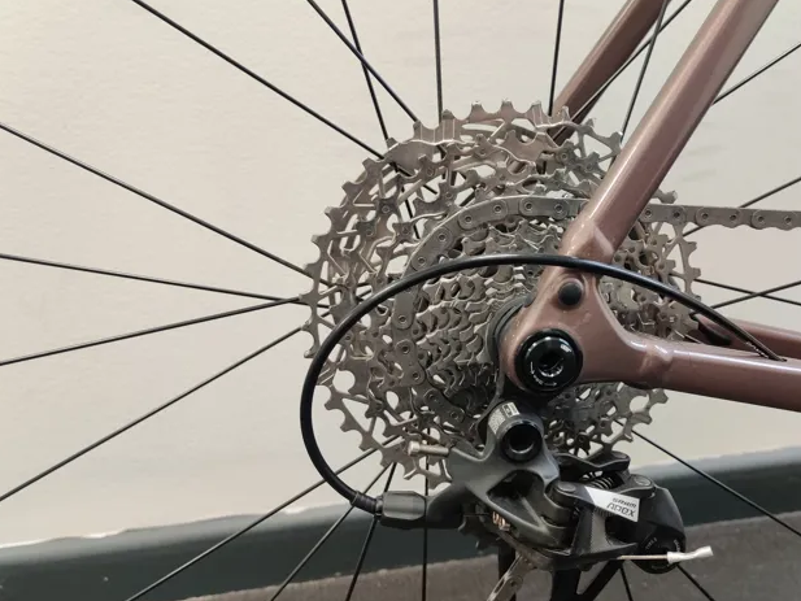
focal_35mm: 35
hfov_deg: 52.0
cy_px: 340
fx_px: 810
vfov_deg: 40.6
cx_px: 506
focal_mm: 4.75
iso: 1000
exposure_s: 1/50
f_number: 1.65
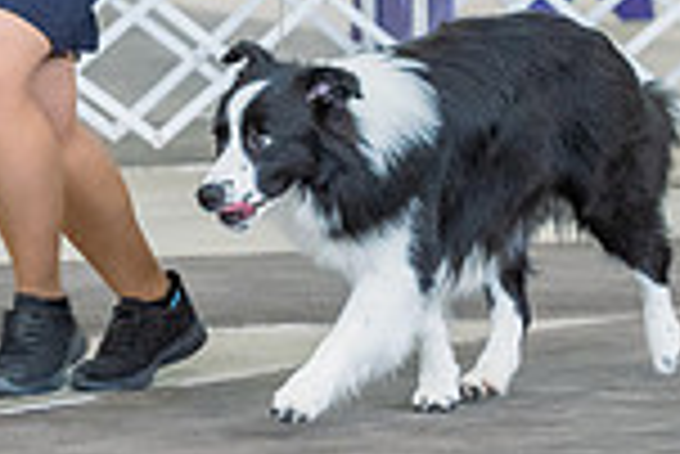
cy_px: -240
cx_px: 491
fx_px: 7317
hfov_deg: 5.3
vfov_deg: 3.5
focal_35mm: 387
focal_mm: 101
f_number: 4
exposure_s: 1/400
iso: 6400
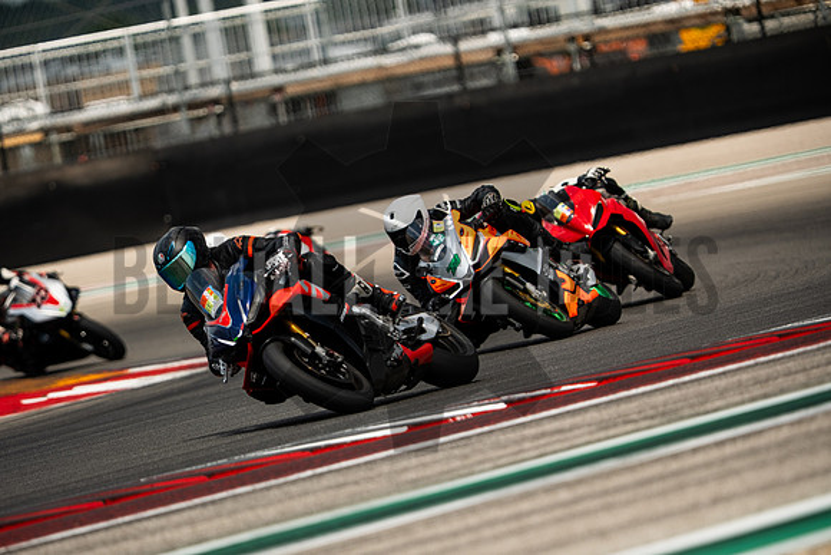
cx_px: 416
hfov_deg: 4.9
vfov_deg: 3.3
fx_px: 9697
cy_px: 278
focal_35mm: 420
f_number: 2.8
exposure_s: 1/2500
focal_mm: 280
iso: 320
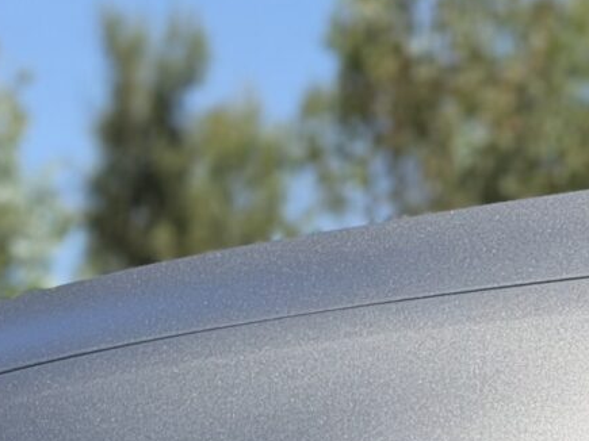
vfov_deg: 6.8
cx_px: 634
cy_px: 805
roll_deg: -1.2
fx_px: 3606
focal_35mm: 212
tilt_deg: -1.8
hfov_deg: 9.3
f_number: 1.78
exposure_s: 1/3096
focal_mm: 6.76
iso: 80
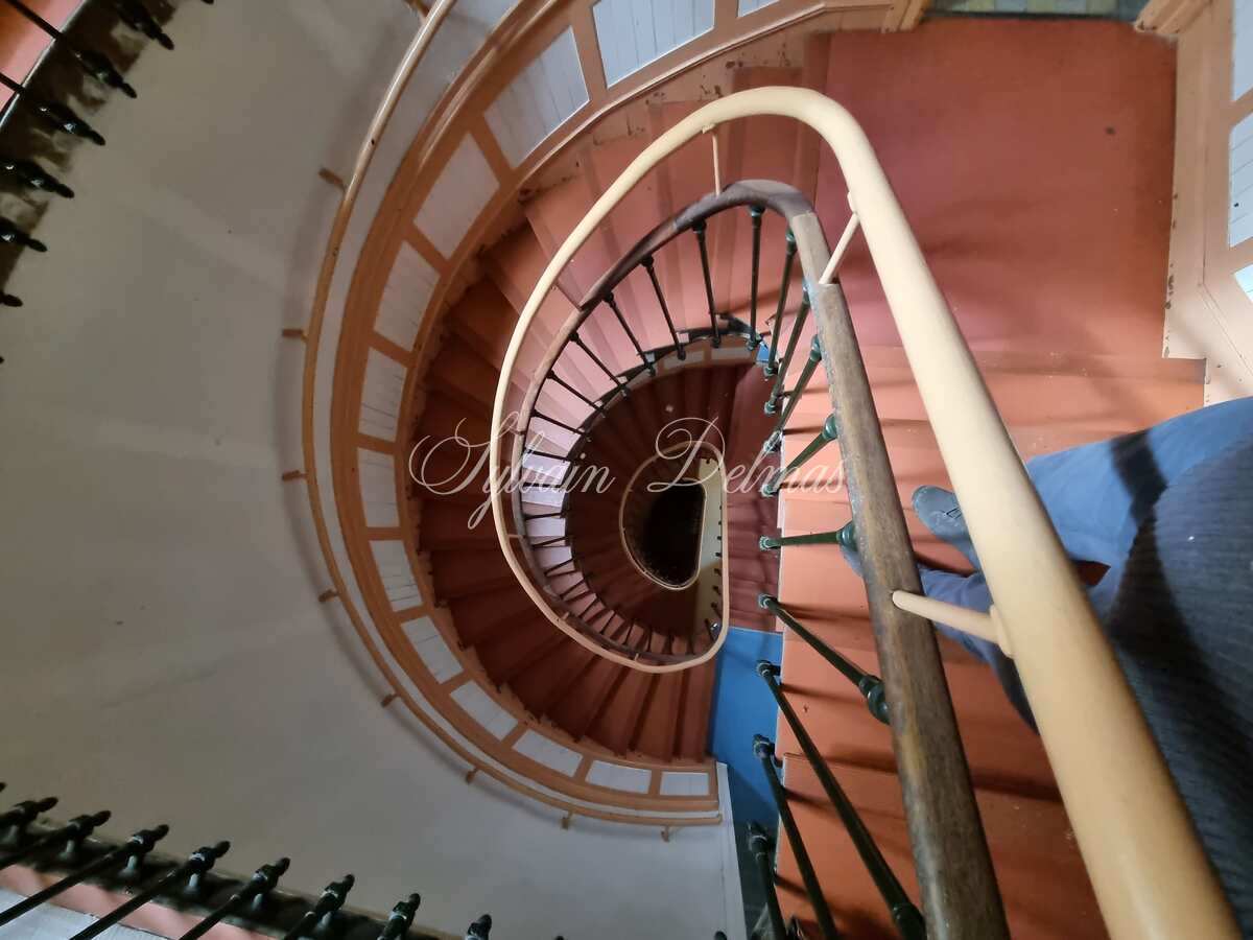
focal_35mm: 13
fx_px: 471
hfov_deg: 106.2
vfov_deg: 89.9
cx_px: 626
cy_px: 470
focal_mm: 2.2
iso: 800
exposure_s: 1/50
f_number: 2.2
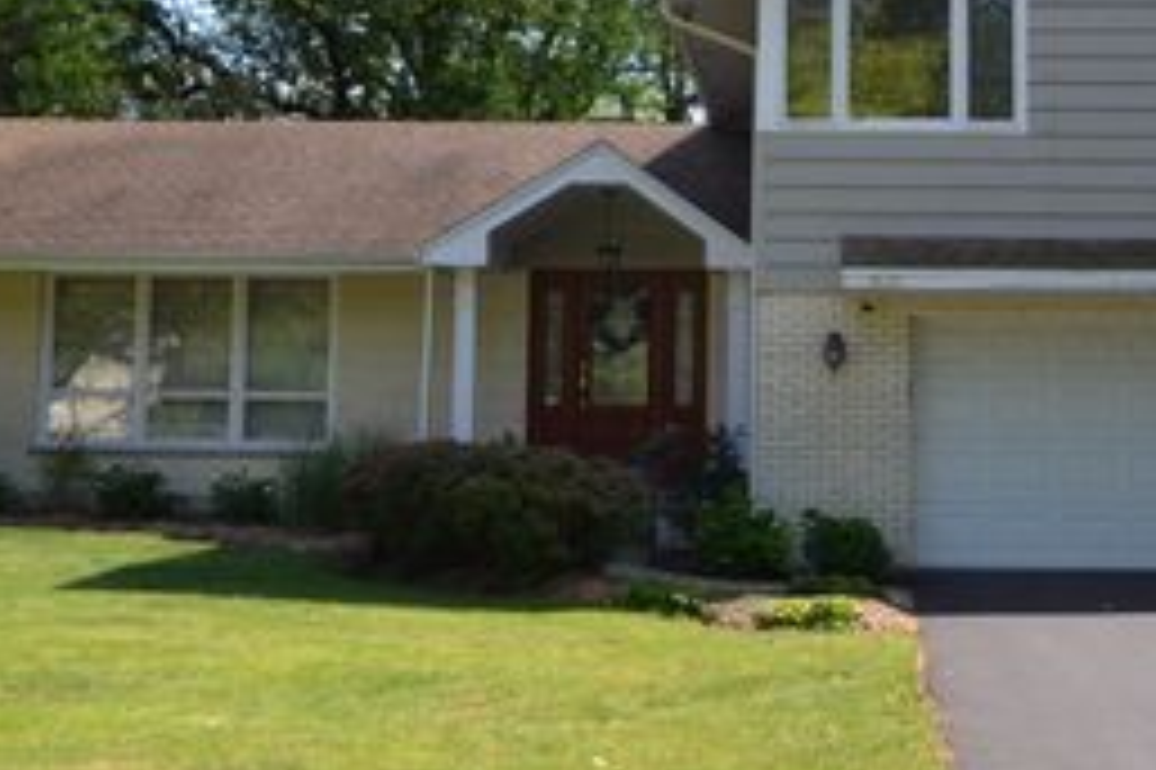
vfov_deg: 19.2
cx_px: 747
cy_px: 124
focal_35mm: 70
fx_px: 2246
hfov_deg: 28.7
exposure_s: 1/200
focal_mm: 24
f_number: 5.6
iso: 100
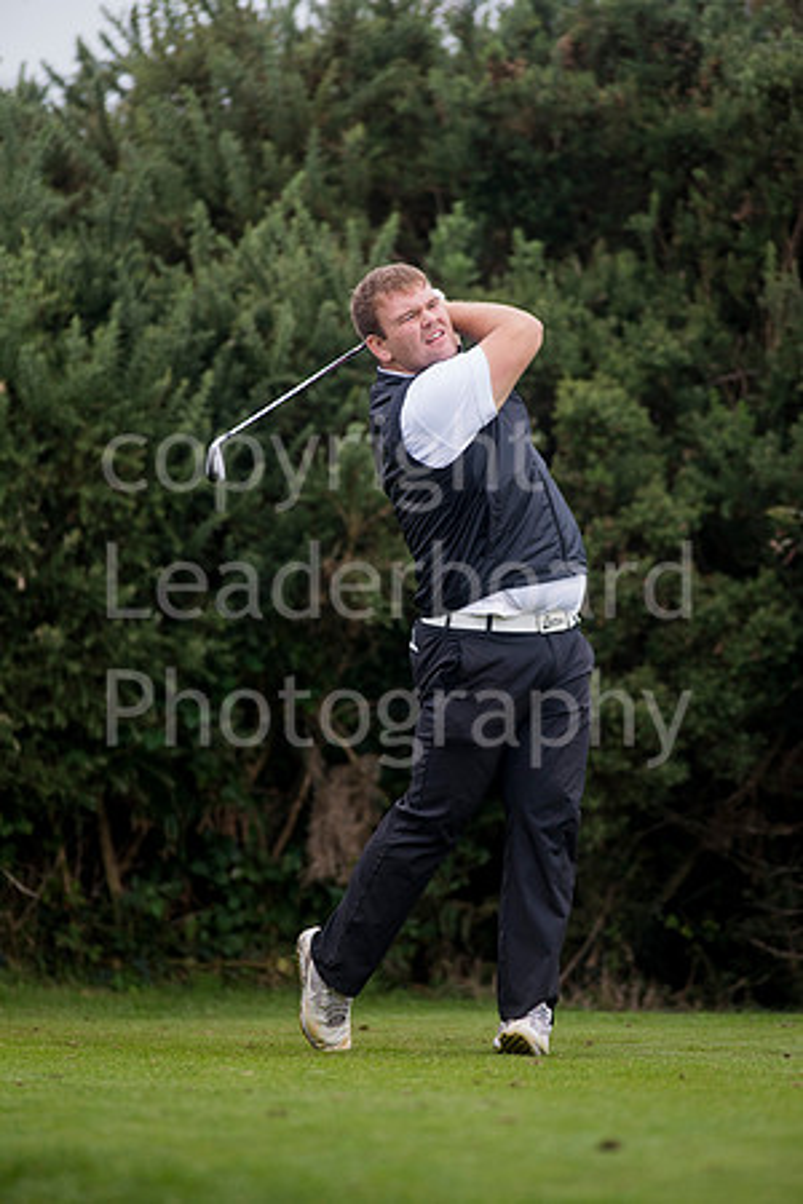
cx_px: 402
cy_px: 602
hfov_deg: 4.6
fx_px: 10037
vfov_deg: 6.9
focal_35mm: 300
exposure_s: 1/1600
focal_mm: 300
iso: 800
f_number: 5
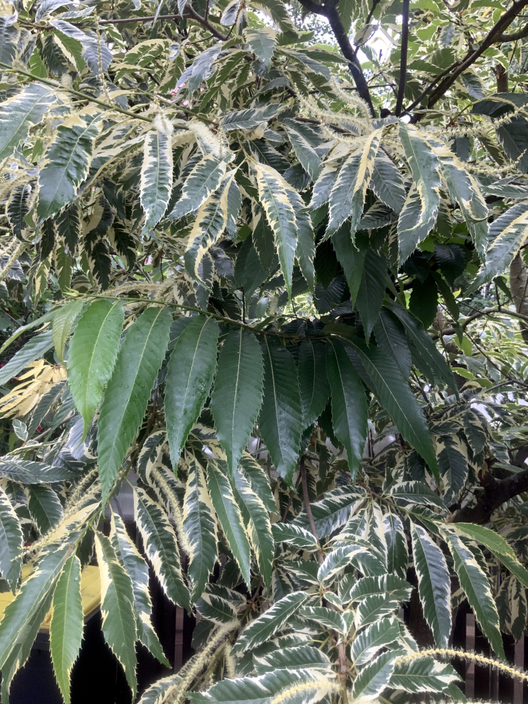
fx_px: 590
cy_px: 352
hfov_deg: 48.2
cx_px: 264
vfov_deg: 61.7
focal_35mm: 29
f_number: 1.8
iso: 64
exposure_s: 1/95
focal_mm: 3
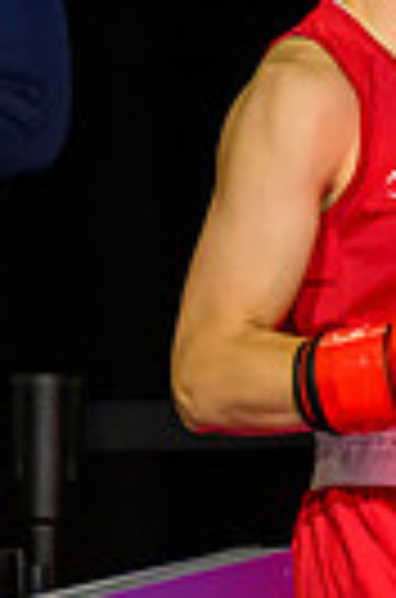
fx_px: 18377
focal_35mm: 1108
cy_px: 275
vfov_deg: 1.9
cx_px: 831
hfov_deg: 1.2
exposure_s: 1/1250
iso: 2500
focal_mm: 200
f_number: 3.2
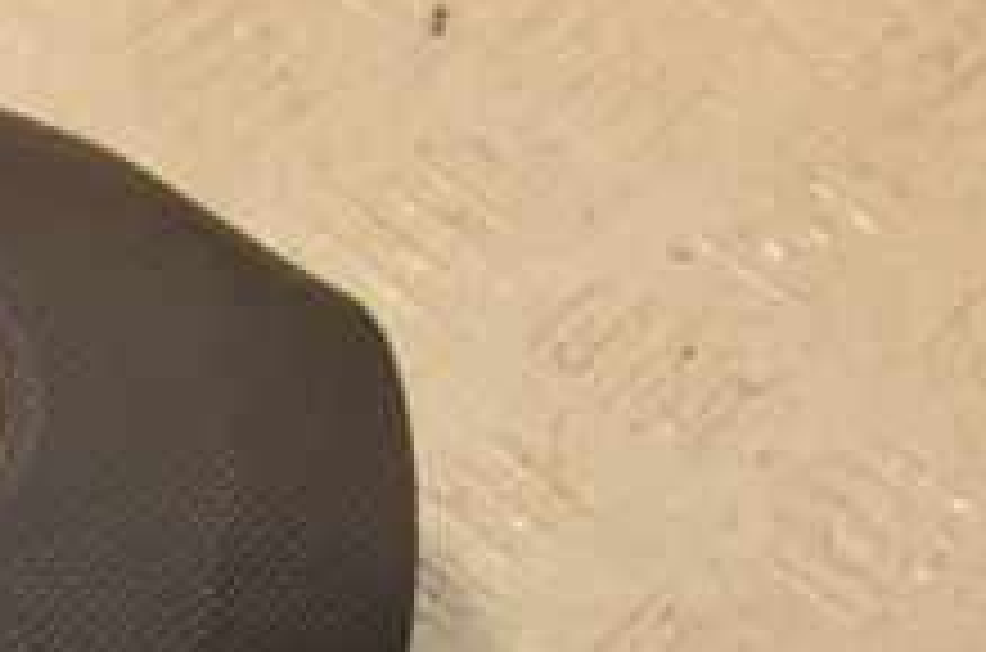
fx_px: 3361
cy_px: 760
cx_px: -270
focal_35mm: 123
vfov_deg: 10.9
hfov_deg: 15.9
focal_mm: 28
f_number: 6.3
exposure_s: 1/200
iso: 800
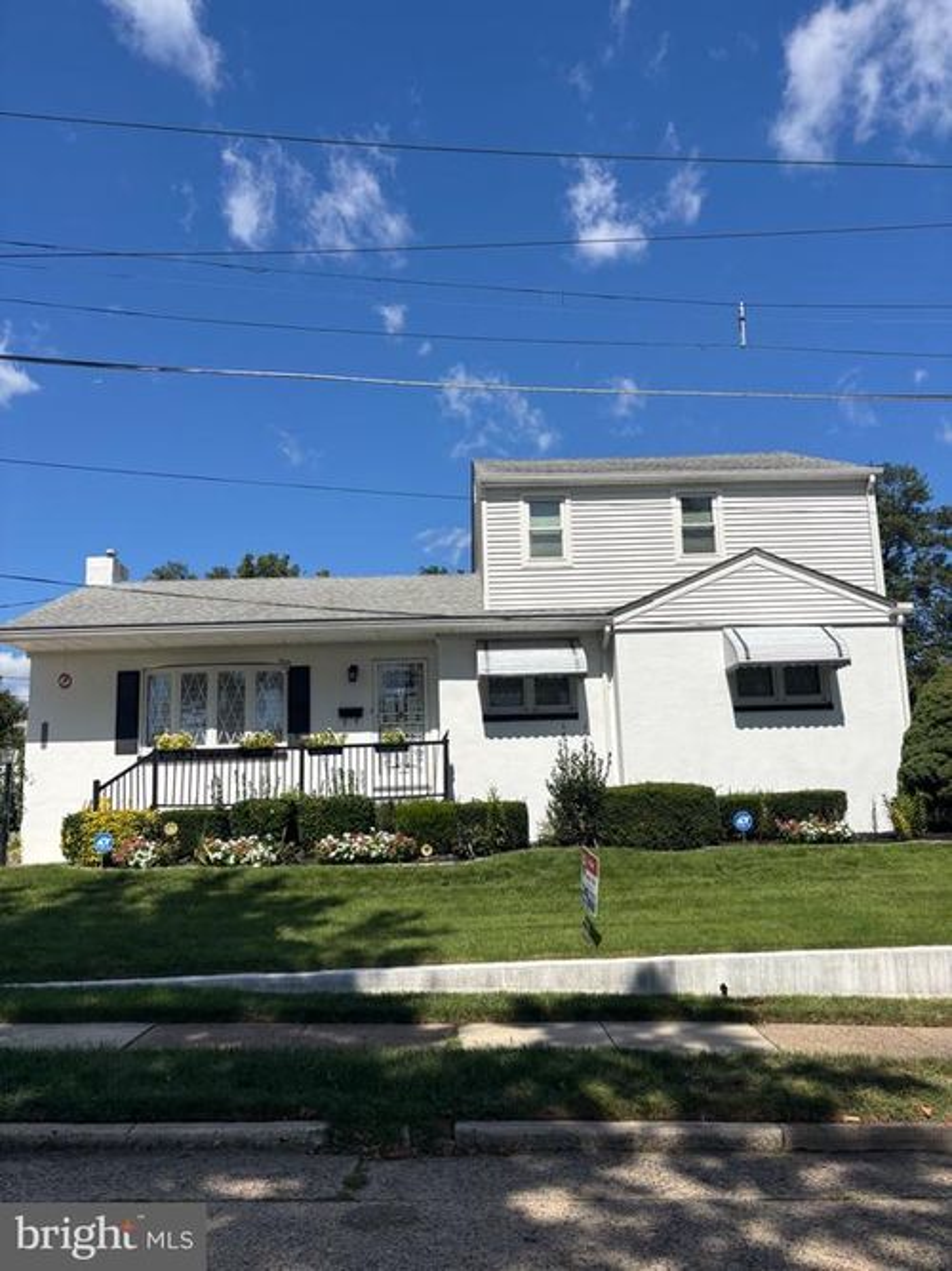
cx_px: 476
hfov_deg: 53.0
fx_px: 954
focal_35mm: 26
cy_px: 636
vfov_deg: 67.3
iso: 50
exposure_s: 1/5348
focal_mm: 5.96
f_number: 1.6
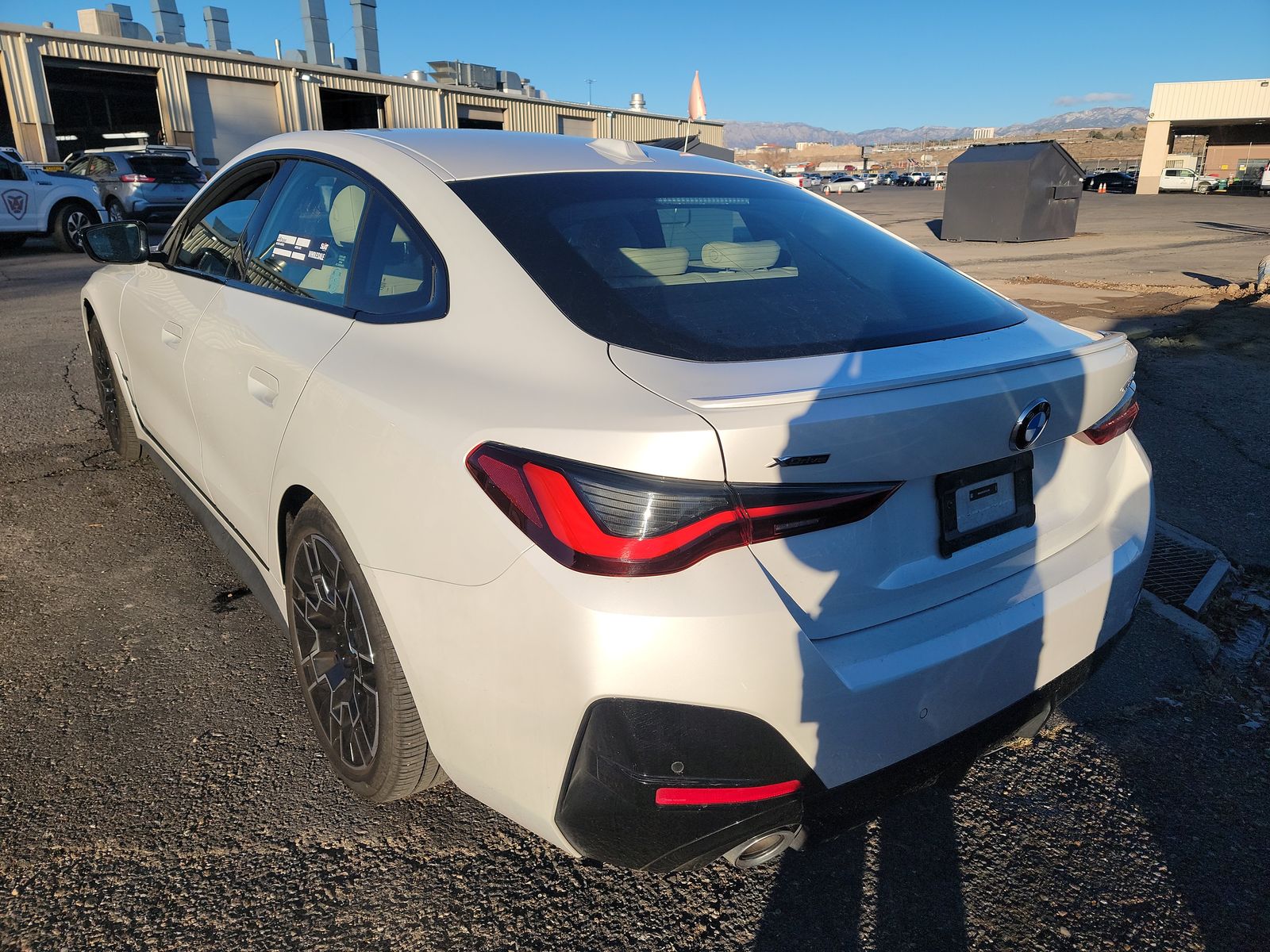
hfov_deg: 71.6
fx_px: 881
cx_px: 635
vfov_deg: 56.8
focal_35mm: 24
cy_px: 476
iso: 50
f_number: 1.8
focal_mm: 6.7
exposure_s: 1/868
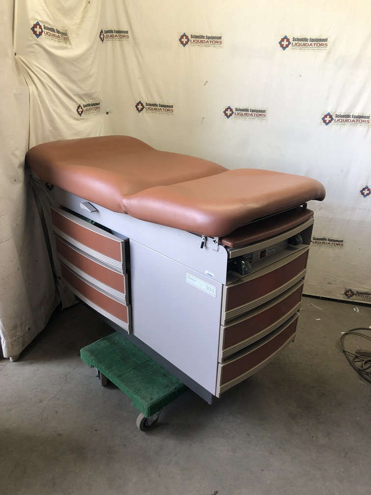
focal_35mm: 28
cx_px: 186
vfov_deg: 63.4
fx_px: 400
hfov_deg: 49.7
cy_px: 248
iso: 64
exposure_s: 1/120
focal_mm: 3.99
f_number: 1.8
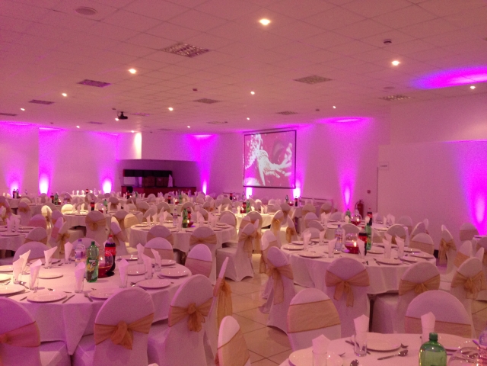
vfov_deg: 42.9
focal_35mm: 33
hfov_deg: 55.4
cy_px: 183
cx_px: 244
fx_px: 464
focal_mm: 4.13
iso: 160
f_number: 2.4
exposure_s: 1/20
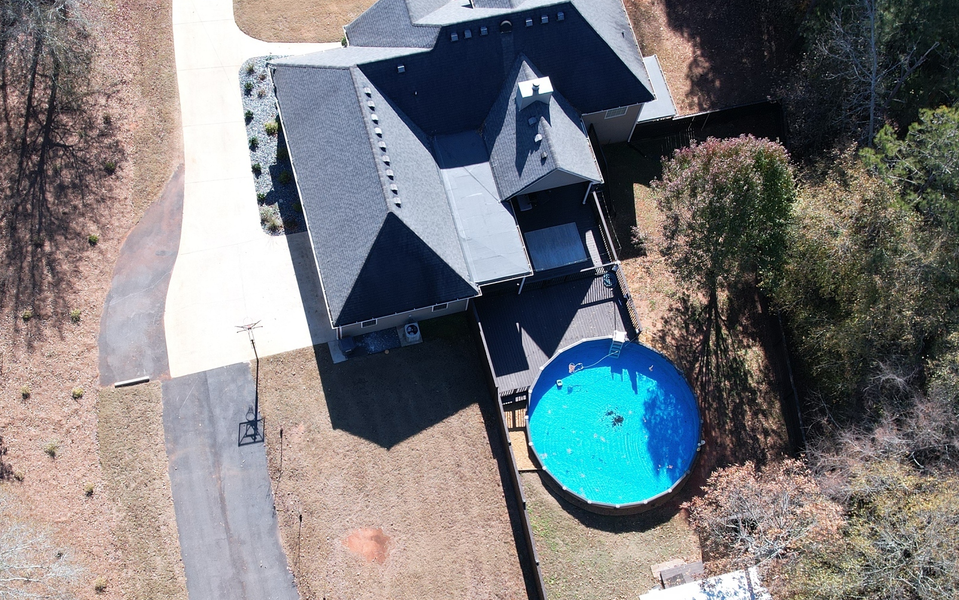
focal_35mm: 43
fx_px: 1124
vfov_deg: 29.7
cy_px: 379
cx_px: 390
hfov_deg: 46.0
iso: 100
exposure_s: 1/640
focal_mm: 8.38
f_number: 2.8
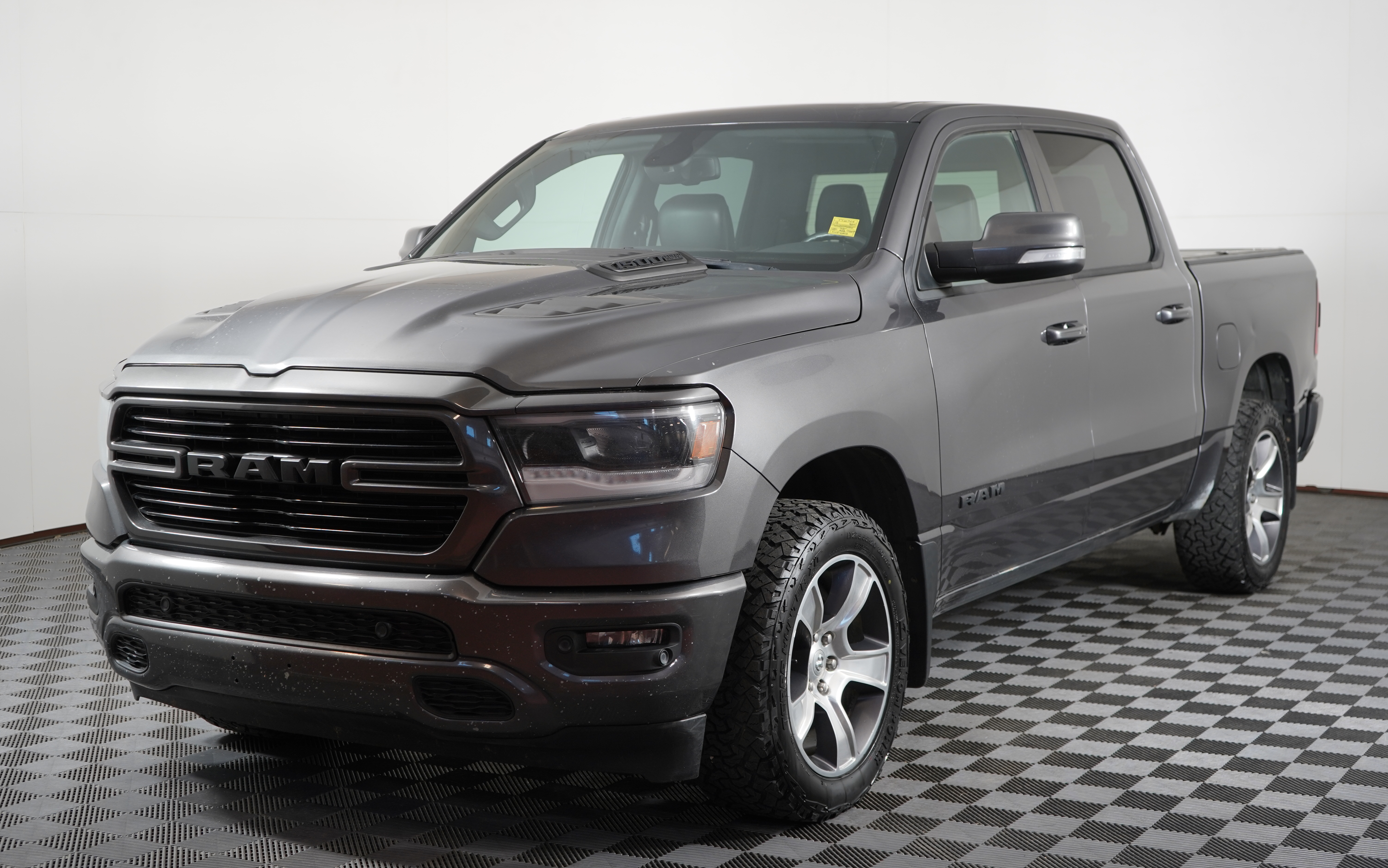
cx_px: 694
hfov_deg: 41.1
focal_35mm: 49
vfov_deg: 26.3
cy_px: 412
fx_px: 1854
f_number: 4.5
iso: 320
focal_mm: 48
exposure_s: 1/60
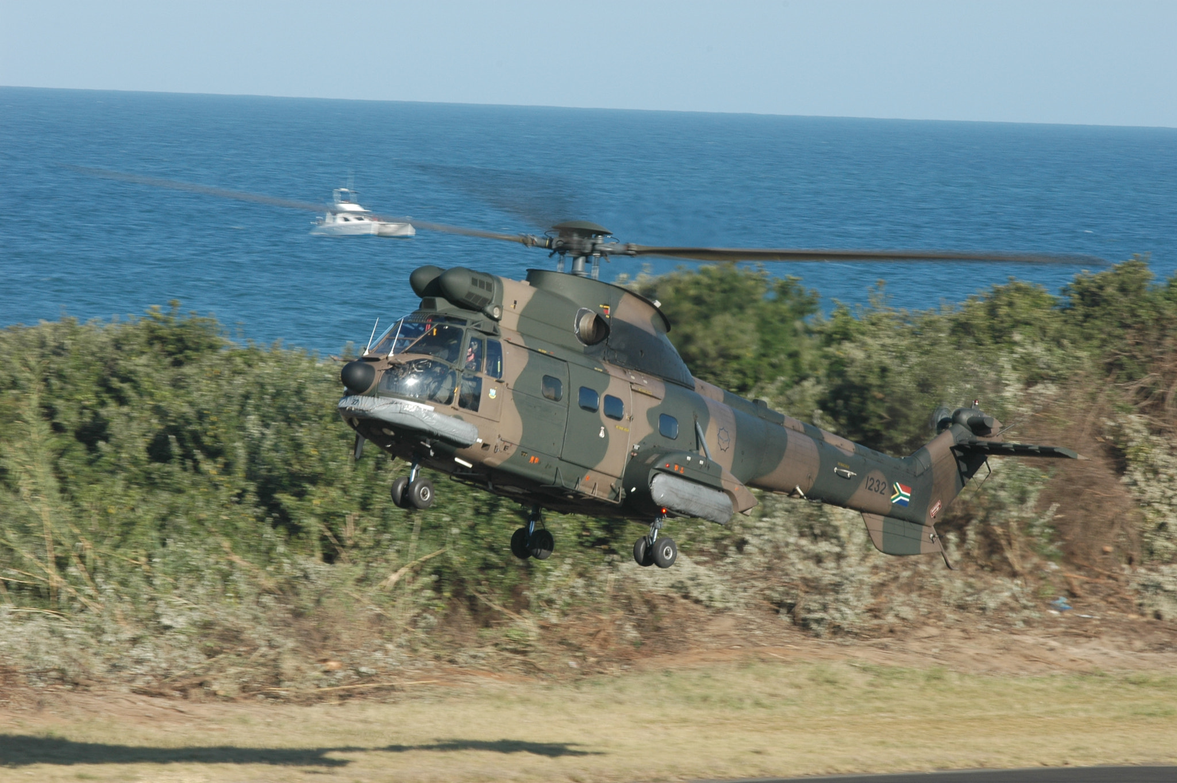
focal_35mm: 300
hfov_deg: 6.9
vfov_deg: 4.6
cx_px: 588
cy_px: 392
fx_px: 9800
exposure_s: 1/80
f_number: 14
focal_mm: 200
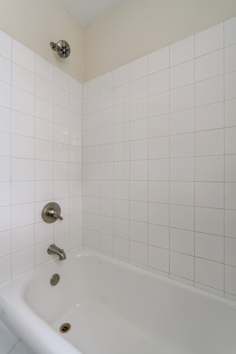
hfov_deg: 73.7
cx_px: 118
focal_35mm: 16
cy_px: 177
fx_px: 157
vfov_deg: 96.7
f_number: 8
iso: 320
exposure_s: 1/5
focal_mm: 16
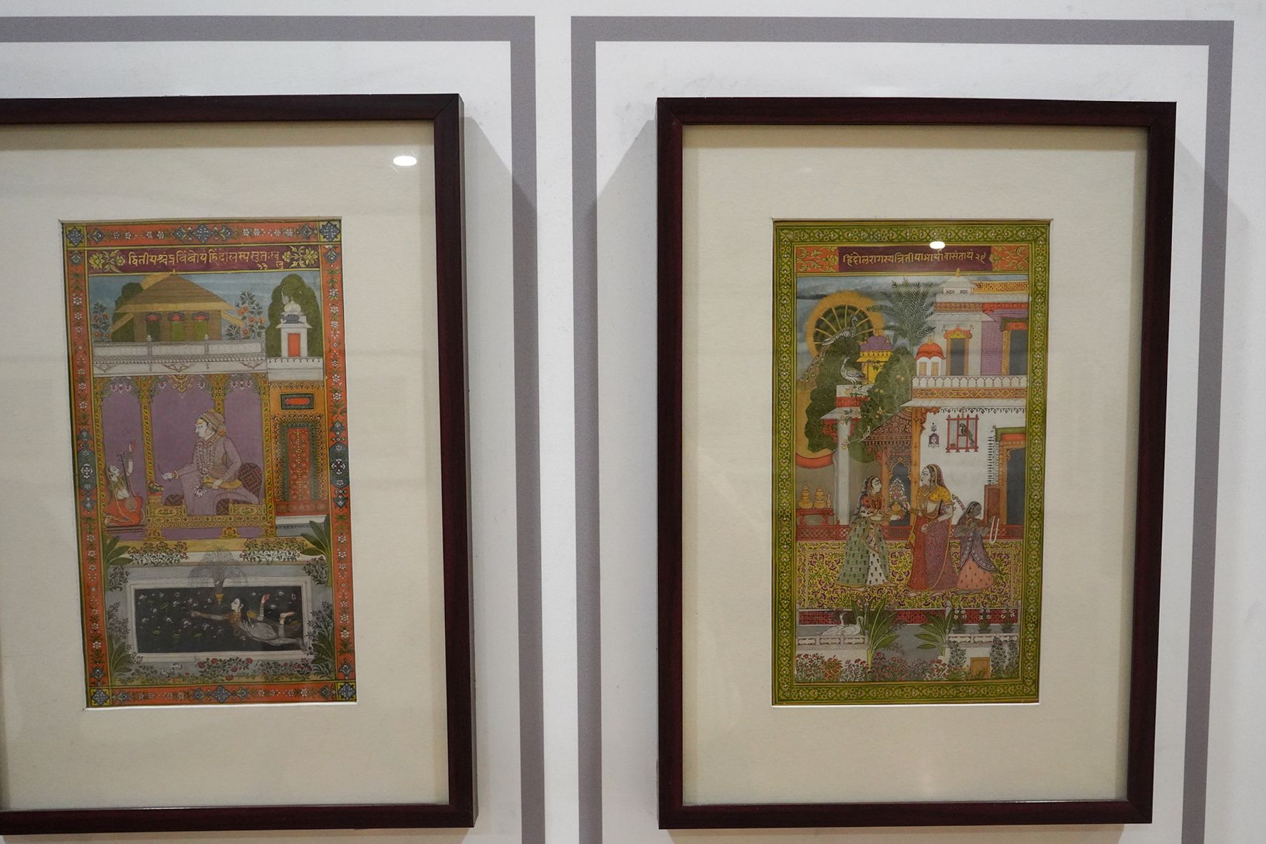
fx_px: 949
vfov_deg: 47.9
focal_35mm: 27
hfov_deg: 67.2
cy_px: 464
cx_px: 559
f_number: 5
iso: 3200
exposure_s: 1/80
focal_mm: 24
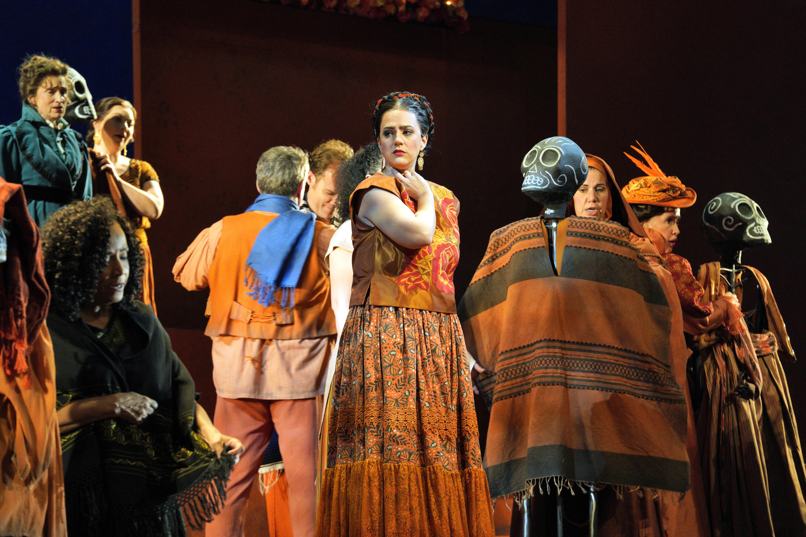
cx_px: 403
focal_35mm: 200
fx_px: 4477
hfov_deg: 10.3
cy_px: 268
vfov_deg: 6.9
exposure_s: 1/100
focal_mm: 200
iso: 4000
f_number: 7.1
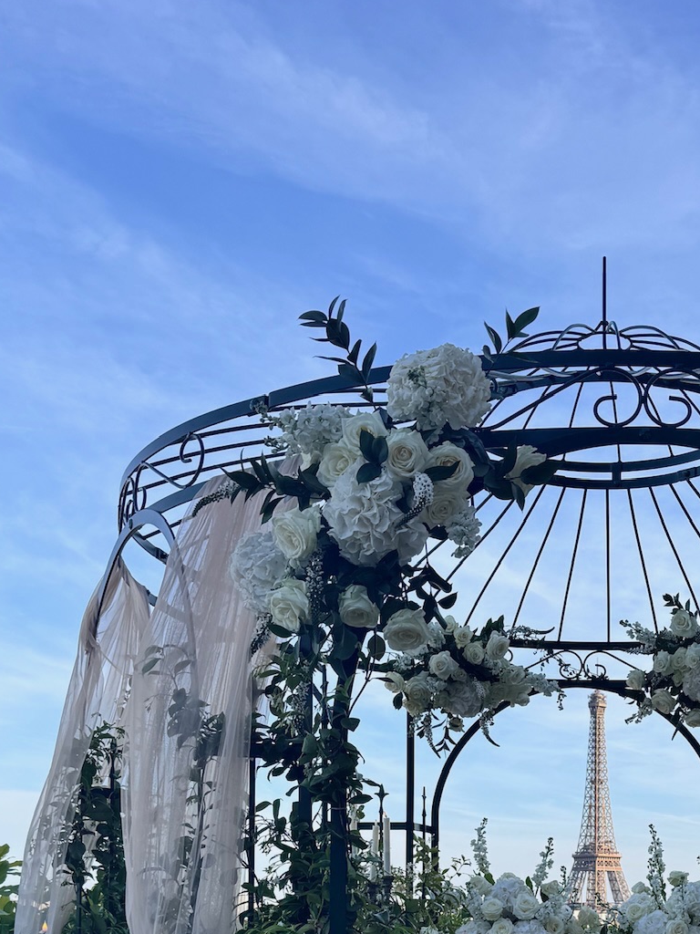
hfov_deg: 29.5
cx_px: 571
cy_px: 914
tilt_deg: +0.7
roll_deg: +0.1
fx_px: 1294
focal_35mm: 48
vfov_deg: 36.1
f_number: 1.78
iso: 80
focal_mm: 6.76
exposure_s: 1/2174
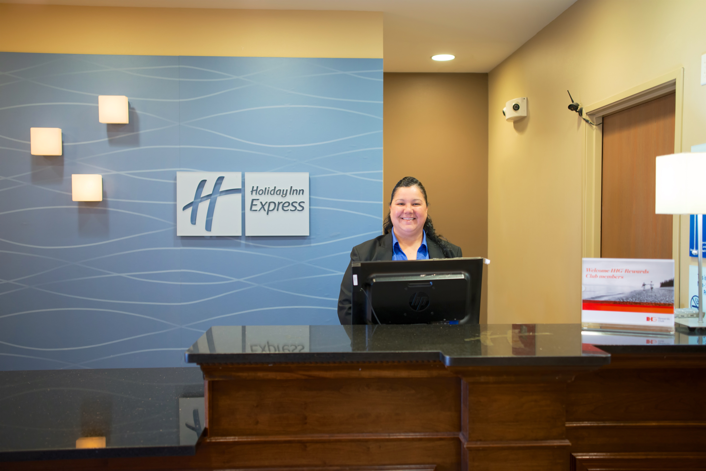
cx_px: 353
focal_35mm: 35
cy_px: 236
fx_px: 687
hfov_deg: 54.4
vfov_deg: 37.9
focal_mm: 35
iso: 640
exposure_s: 1/60
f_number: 2.5
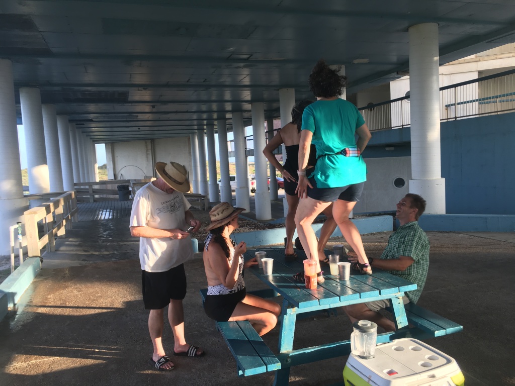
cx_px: 258
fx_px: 431
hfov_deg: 61.7
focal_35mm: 29
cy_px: 193
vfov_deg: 48.2
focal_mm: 4.15
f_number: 2.2
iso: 25
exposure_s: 1/120
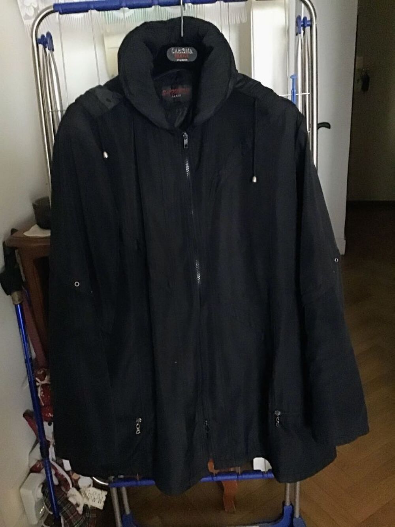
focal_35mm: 31
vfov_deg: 58.3
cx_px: 198
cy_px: 264
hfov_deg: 45.4
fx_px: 472
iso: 800
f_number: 2.4
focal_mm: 3.3
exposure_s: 1/17
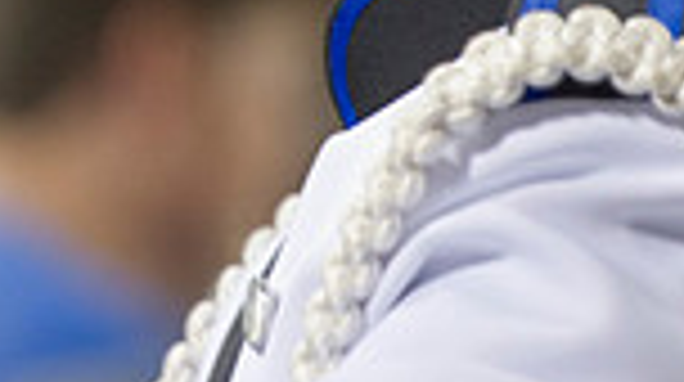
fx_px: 20321
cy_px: -130
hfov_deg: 1.9
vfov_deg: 1.1
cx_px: 176
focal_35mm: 1122
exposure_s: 1/80
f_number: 4
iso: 4000
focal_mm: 280
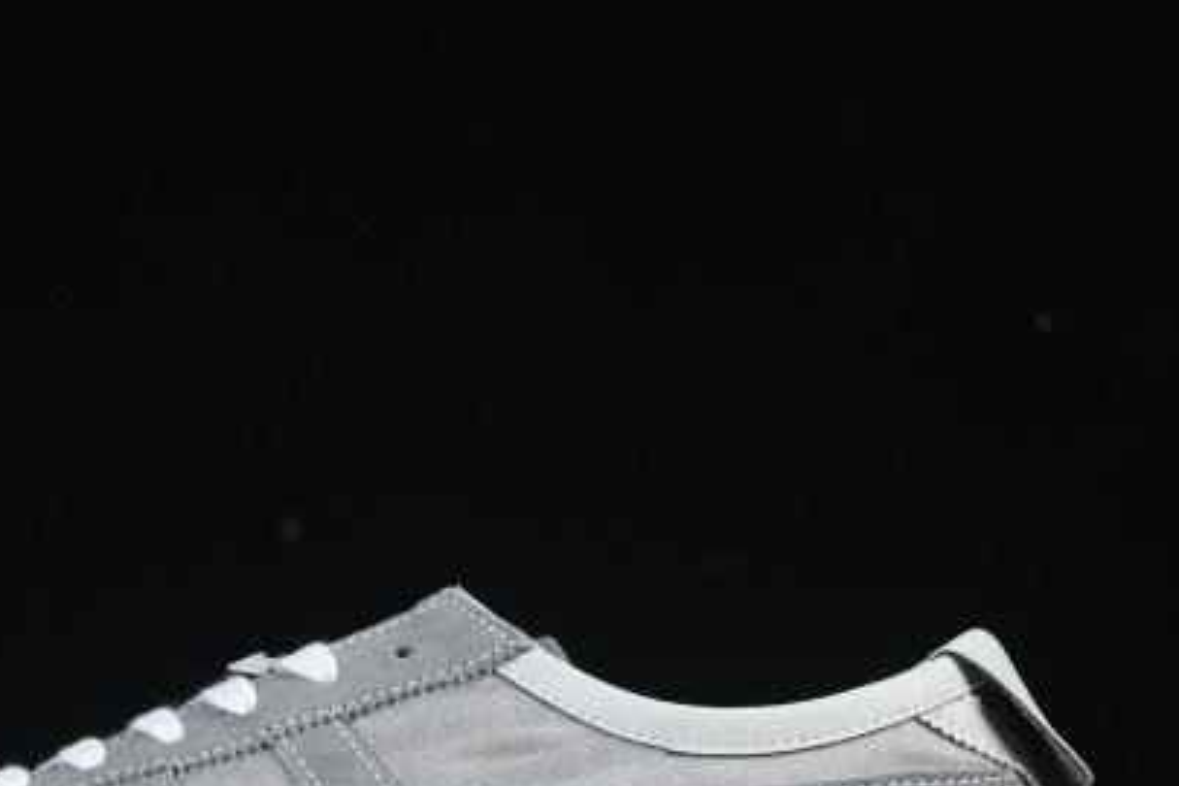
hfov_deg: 13.8
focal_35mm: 148
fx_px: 4847
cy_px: 665
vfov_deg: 9.2
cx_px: 282
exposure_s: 1/80
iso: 160
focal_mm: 50
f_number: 7.1
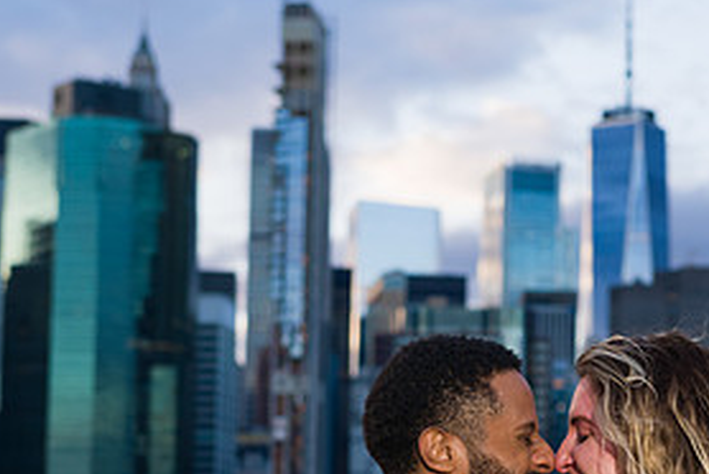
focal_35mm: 121
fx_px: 2385
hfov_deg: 16.9
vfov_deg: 11.3
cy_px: 440
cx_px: 474
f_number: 4
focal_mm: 58
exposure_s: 1/200
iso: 250
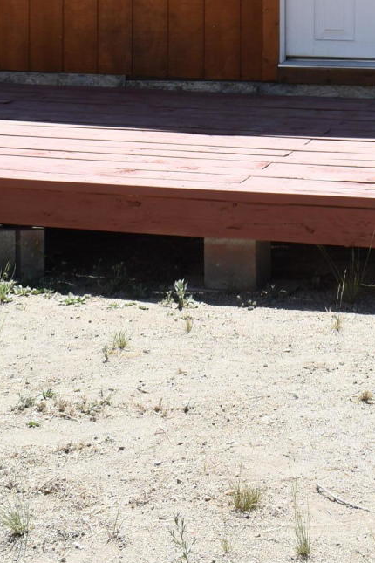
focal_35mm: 93
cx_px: 284
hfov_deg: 14.6
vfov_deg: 20.1
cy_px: -161
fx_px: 1453
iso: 110
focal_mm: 20
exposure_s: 1/250
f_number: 8
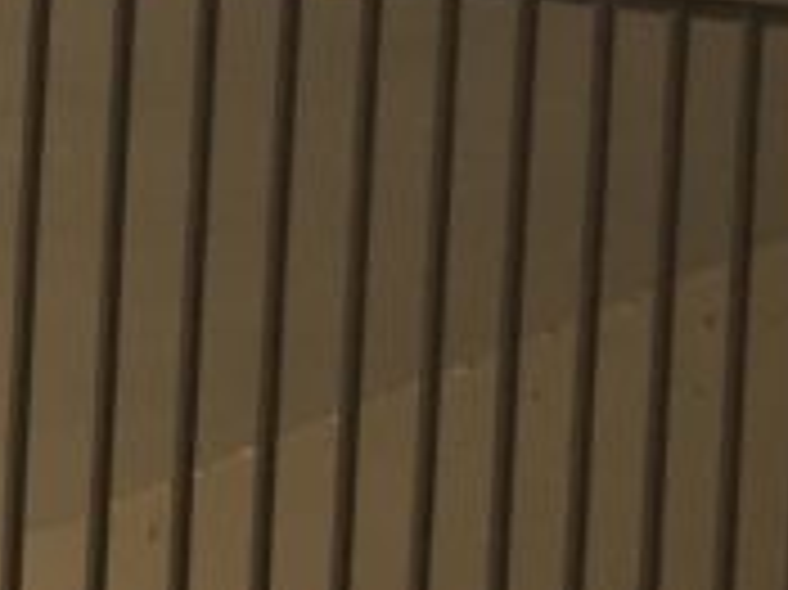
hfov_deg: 9.4
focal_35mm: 170
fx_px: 3867
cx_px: -1513
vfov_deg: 8.1
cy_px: 1378
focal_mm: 4.15
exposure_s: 1/719
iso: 32
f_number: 2.2
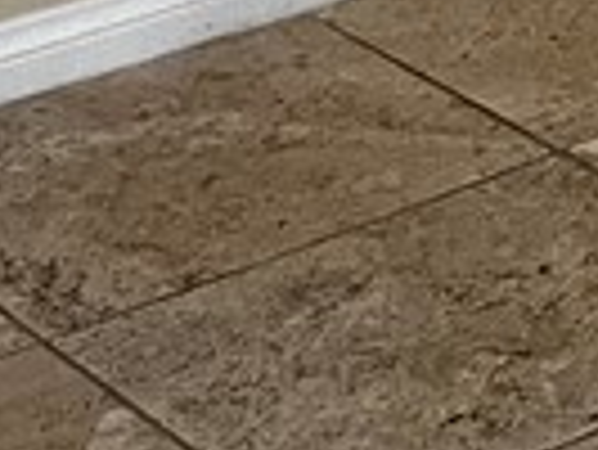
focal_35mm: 200
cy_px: -1116
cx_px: 1938
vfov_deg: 6.5
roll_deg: -2.4
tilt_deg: -6.4
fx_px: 3458
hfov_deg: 8.1
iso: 160
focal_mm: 5.1
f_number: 1.6
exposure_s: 1/60
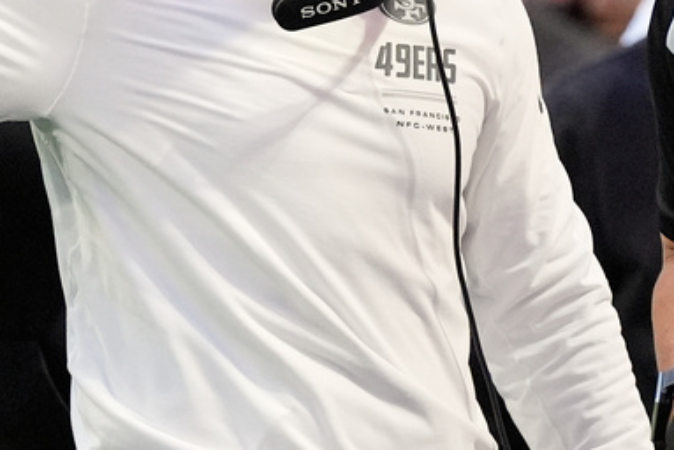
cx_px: 241
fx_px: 45078
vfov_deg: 0.6
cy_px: 62
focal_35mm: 2406
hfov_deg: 0.9
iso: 3200
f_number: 4
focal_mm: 600
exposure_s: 1/3200
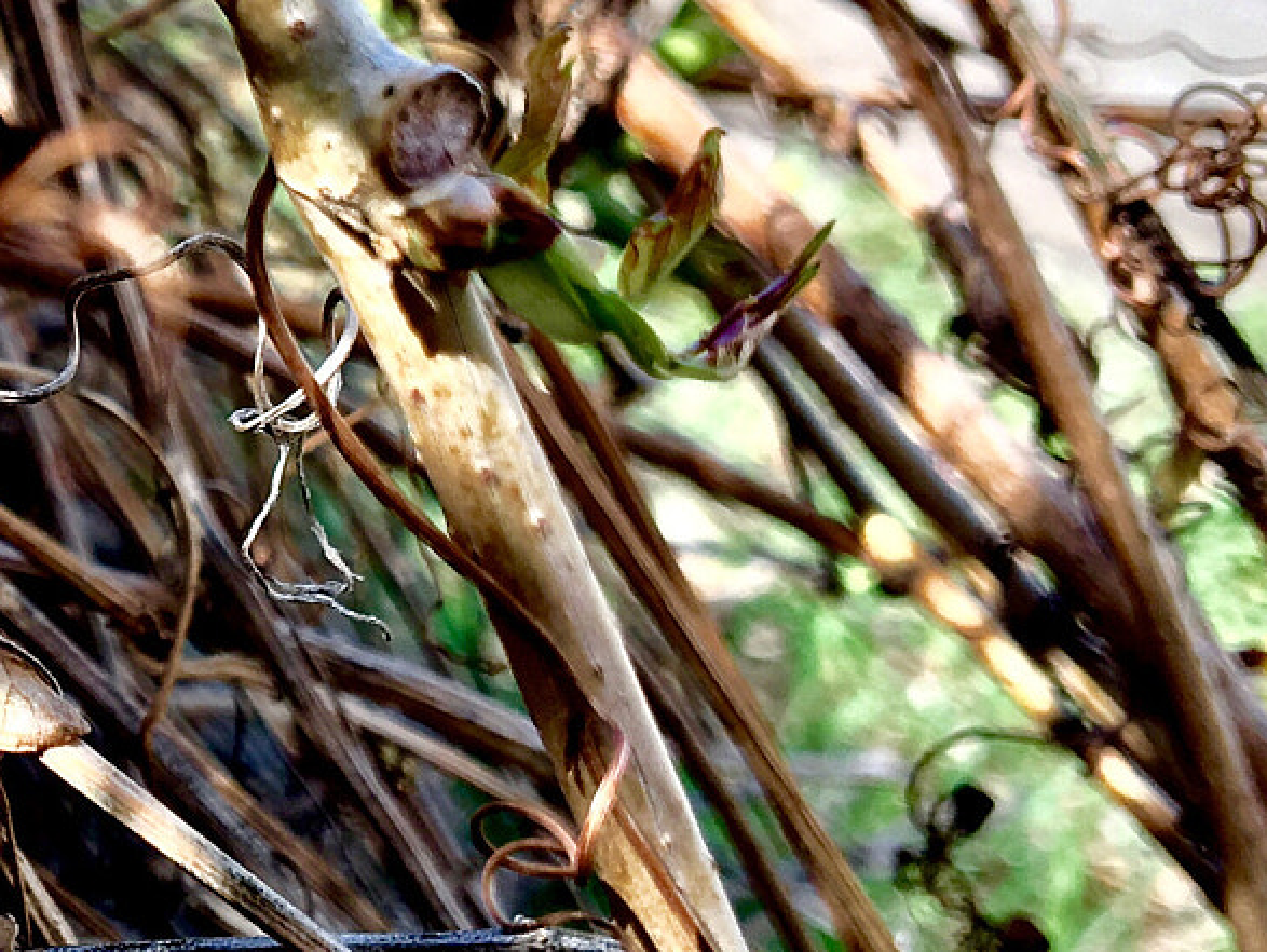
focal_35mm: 79
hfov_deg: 23.1
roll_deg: +16.8
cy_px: 242
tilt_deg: -17.7
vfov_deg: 18.6
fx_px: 2893
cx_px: -147
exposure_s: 1/574
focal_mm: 4.15
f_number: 2.2
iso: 25
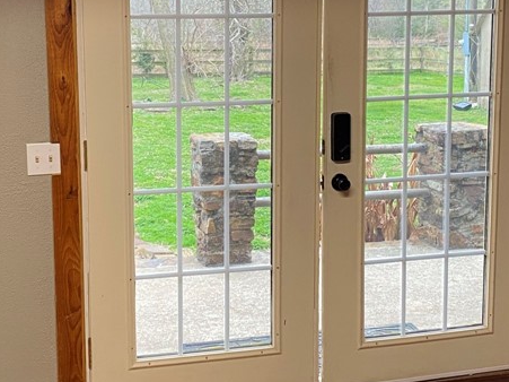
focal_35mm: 59
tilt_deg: -8.4
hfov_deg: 32.7
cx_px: 223
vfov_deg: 24.7
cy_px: 132
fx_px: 867
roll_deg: +0.9
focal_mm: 4.25
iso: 250
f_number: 1.8
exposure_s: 1/60
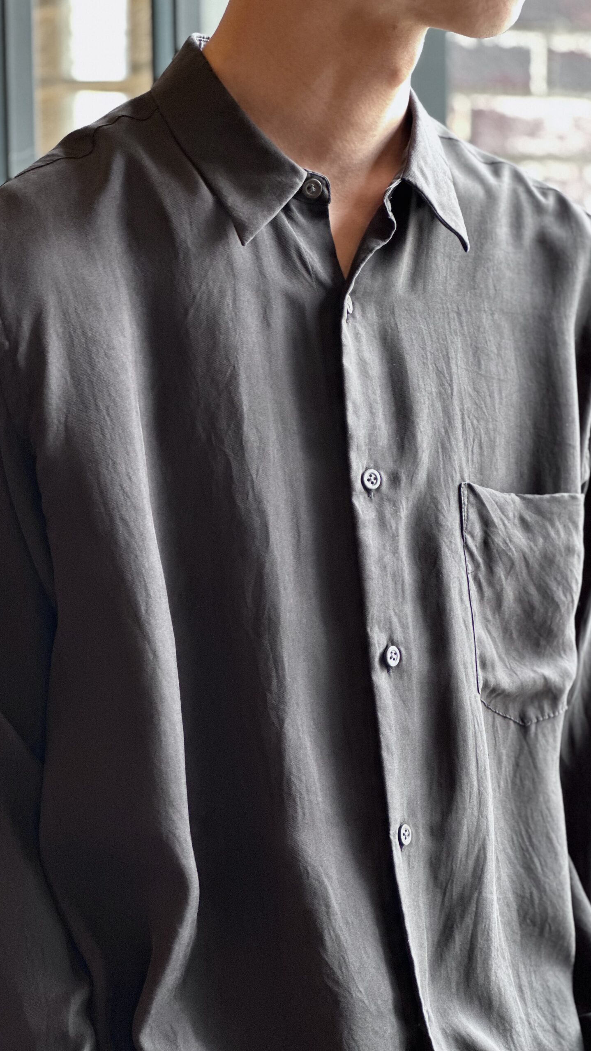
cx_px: 293
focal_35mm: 84
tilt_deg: -4.6
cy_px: 526
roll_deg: +0.5
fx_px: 2341
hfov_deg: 14.4
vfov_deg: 25.3
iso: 250
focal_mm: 9
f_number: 2.8
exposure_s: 1/33
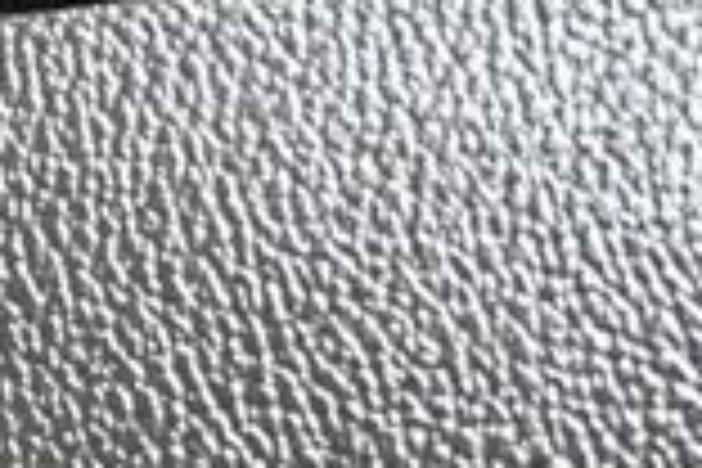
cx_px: -590
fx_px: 2516
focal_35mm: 129
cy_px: 770
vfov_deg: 10.2
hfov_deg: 14.0
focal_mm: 21
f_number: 4
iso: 4000
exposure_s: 1/60
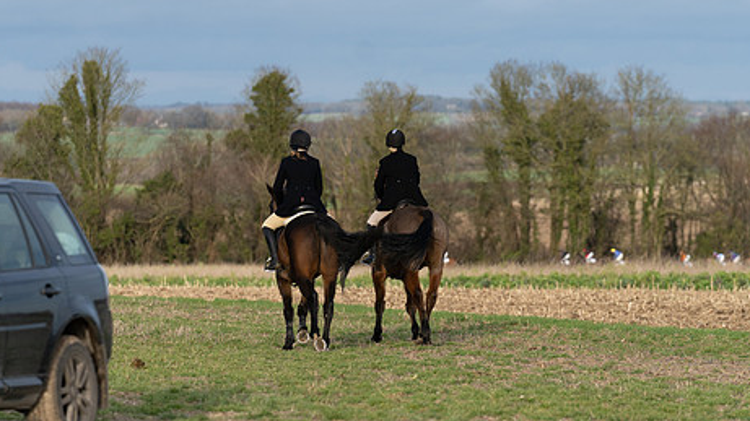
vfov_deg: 4.8
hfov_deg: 8.6
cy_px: 195
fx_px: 5010
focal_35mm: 252
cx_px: 387
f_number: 4
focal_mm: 191
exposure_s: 1/2000
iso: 400
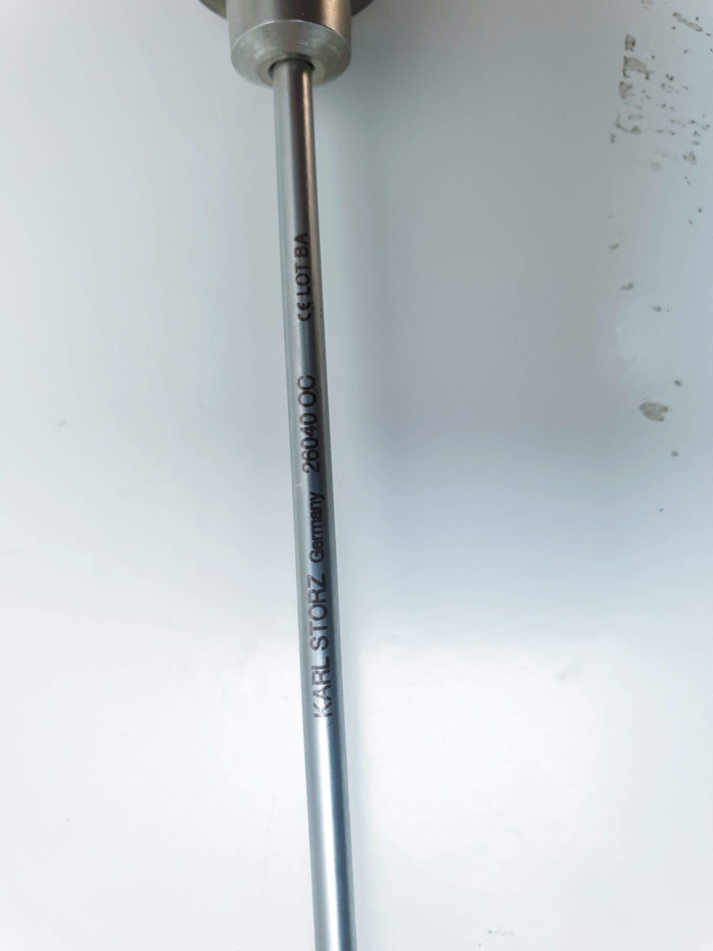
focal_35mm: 26
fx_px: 714
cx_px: 356
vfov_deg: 67.3
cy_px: 476
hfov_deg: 53.1
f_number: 2.4
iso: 50
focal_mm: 4.3
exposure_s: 1/50
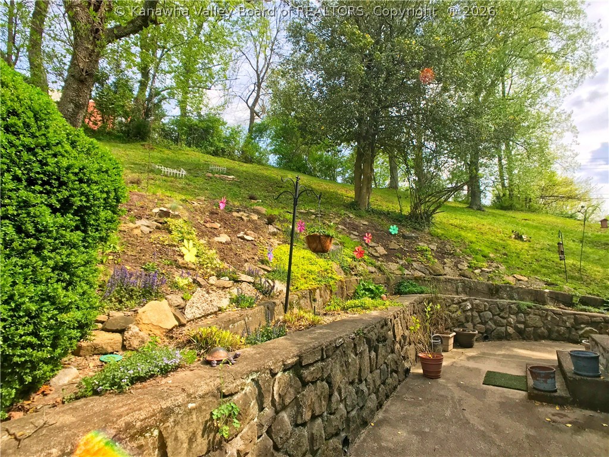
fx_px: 493
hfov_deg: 63.4
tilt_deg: +8.2
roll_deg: +1.3
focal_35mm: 28
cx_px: 304
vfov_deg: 49.7
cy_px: 228
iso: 20
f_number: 1.8
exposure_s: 1/742
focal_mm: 3.99
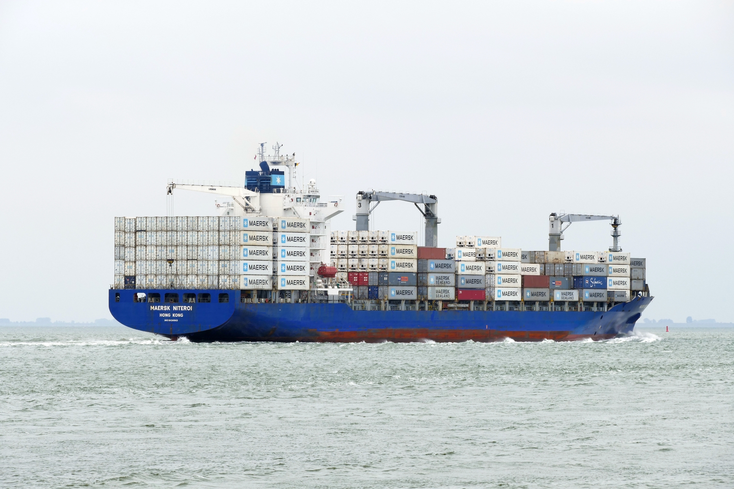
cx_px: 367
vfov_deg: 7.0
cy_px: 244
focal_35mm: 196
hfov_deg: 10.5
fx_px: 3996
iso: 125
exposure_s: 1/400
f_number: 5.6
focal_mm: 71.46
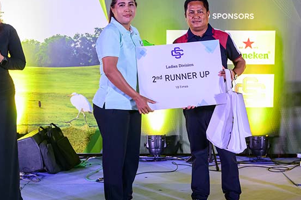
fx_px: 442
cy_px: 106
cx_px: 170
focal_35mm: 53
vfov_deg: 25.6
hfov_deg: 37.6
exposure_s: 1/250
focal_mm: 30.5
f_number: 3.5
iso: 3200
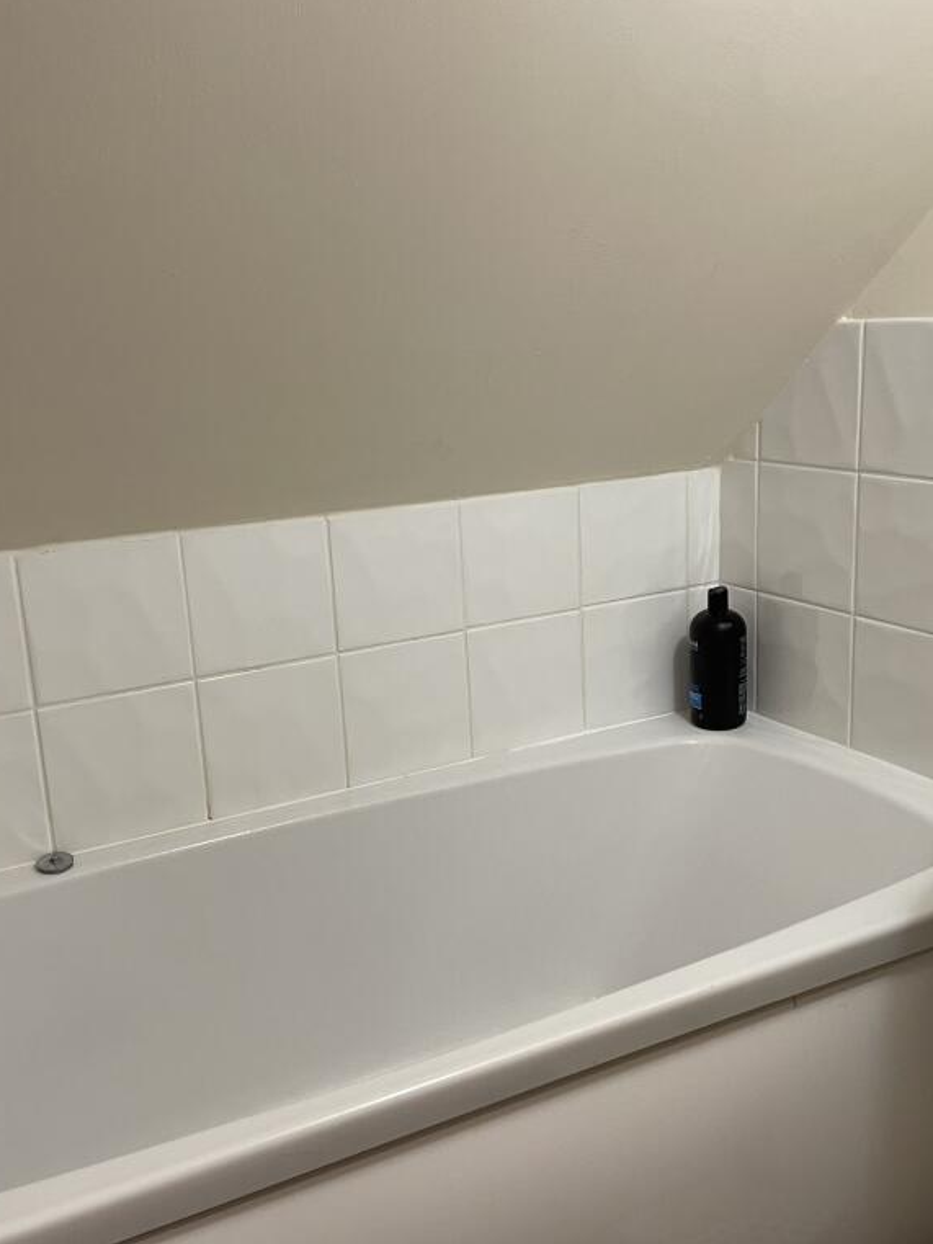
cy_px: 618
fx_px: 1257
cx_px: 449
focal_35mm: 35
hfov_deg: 40.7
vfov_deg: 52.6
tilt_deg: -13.5
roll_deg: +2.9
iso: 100
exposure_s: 1/50
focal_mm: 4.2
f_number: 1.6
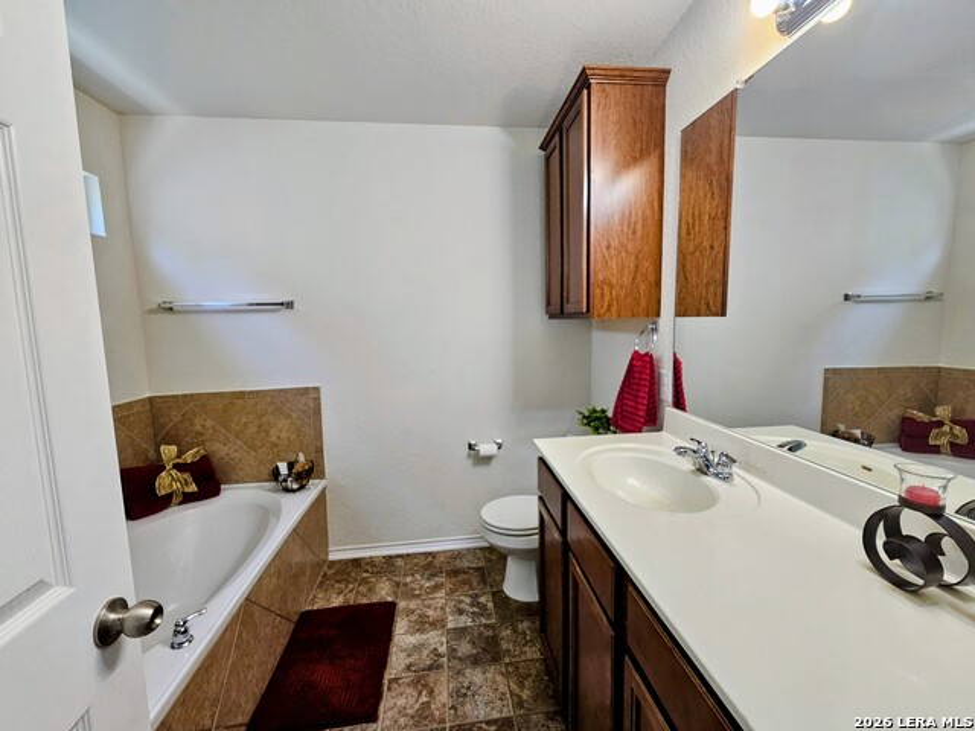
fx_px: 366
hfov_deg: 106.2
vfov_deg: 89.9
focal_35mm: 13
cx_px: 488
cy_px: 366
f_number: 2.2
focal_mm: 2.2
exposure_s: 1/60
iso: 160
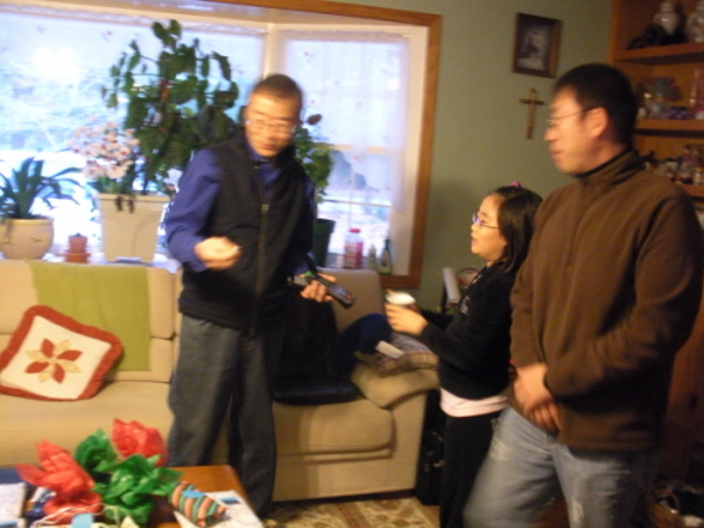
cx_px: 352
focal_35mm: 36
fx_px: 732
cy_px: 264
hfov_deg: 51.4
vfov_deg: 39.7
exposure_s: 1/8
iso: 477
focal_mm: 6.3
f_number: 3.5
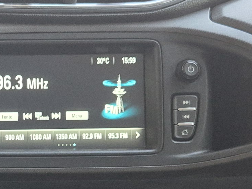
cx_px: -52
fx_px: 902
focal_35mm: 124
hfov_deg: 15.3
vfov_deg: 11.7
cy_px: 214
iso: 400
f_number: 1.8
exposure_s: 1/120
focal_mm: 5.4
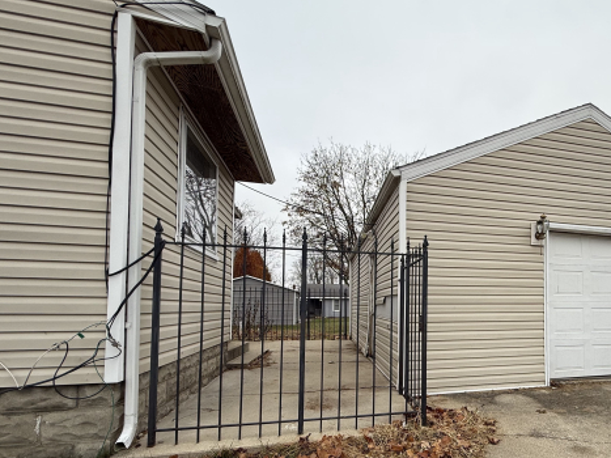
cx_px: 419
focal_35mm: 20
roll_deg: +0.3
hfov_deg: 78.4
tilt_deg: +2.0
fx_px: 353
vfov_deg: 64.6
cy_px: 297
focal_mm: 2.22
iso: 50
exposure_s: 1/124
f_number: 2.2
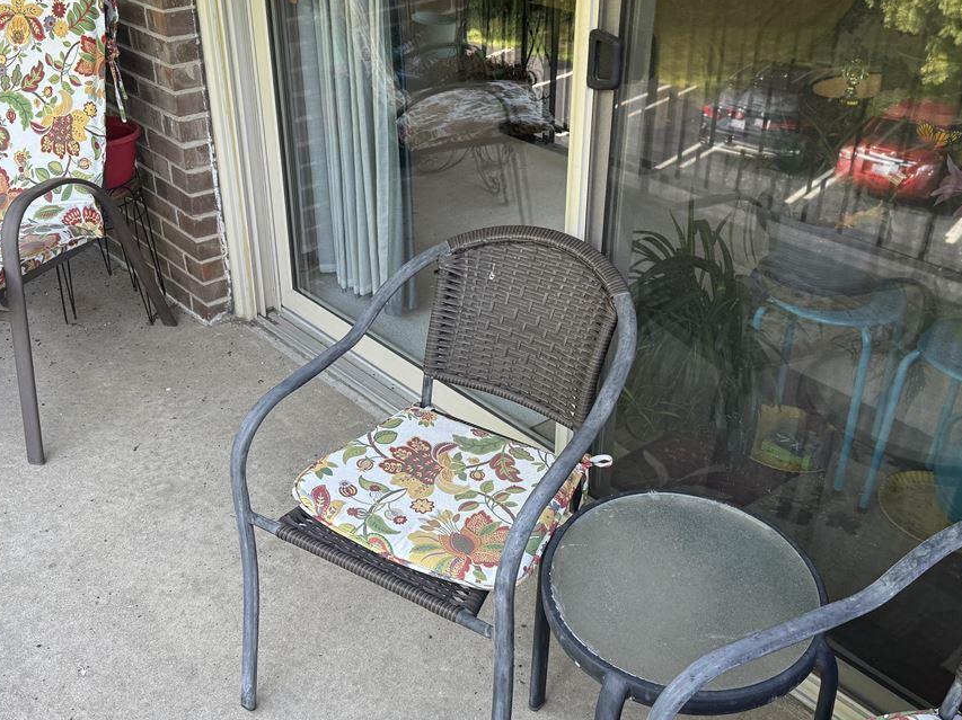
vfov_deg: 39.6
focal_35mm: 36
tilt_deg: -29.0
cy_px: 332
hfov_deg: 51.4
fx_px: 1000
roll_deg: -0.7
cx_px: 492
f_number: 1.78
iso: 64
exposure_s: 1/121
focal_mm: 6.76
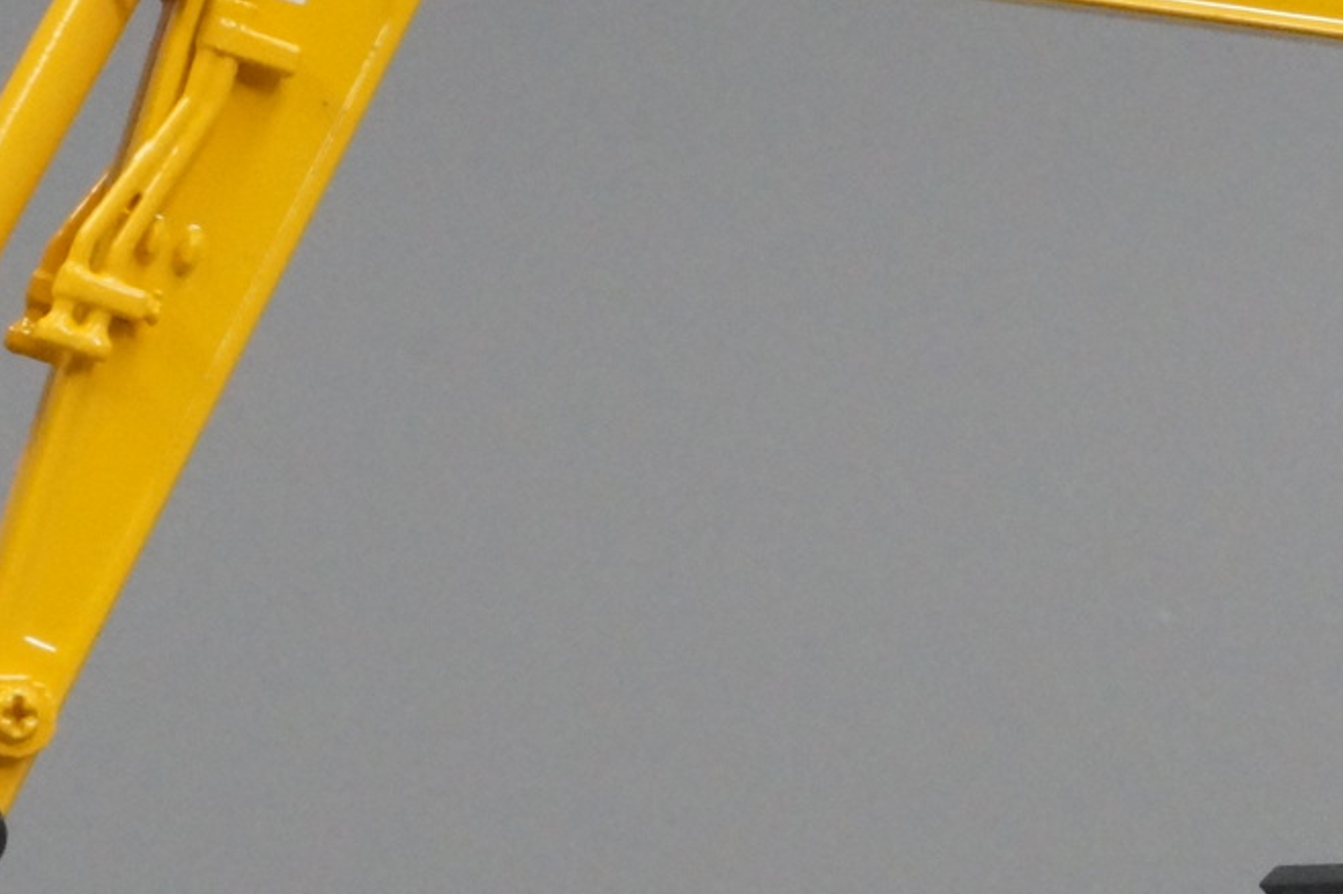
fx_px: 8501
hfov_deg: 9.0
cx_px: 1302
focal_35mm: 228
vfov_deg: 6.0
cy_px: 634
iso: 3200
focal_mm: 50
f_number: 20
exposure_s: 1/20
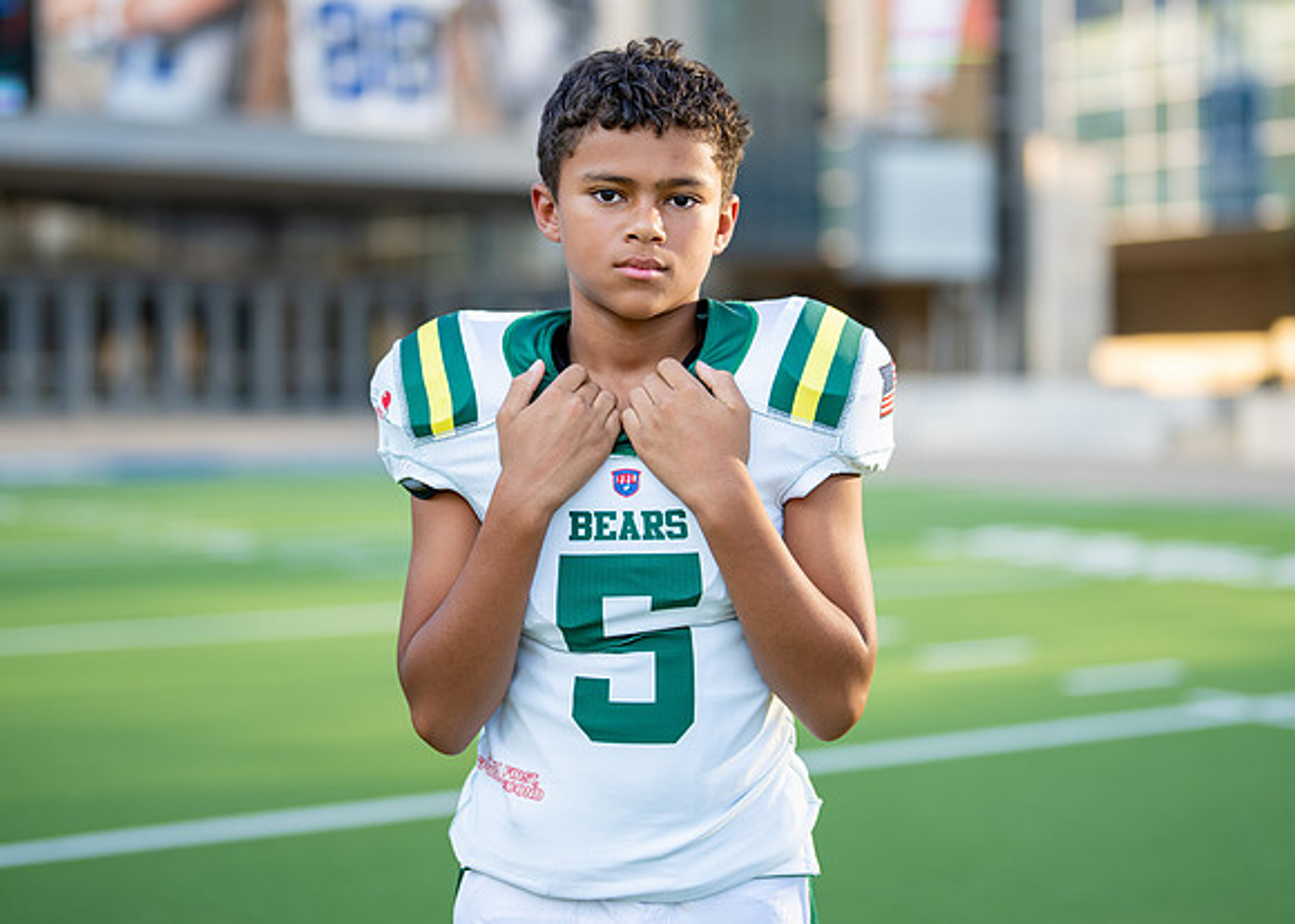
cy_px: 389
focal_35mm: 67
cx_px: 678
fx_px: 2482
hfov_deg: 29.2
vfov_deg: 21.1
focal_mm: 50
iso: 100
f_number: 1.2
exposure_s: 1/2000
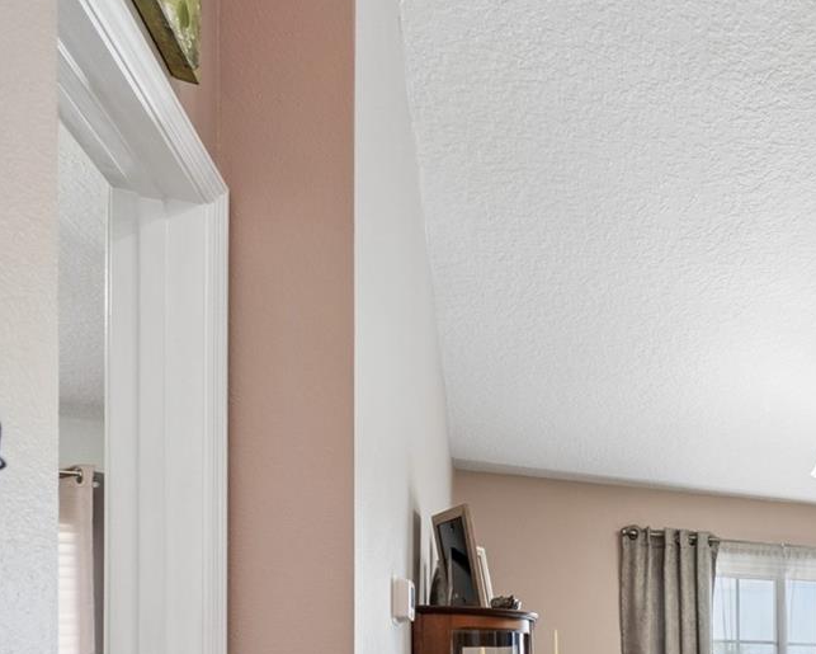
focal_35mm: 35
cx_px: 973
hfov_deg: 38.5
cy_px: 657
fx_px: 846
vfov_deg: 37.6
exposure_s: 1/25
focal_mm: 10
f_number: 4.5
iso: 100
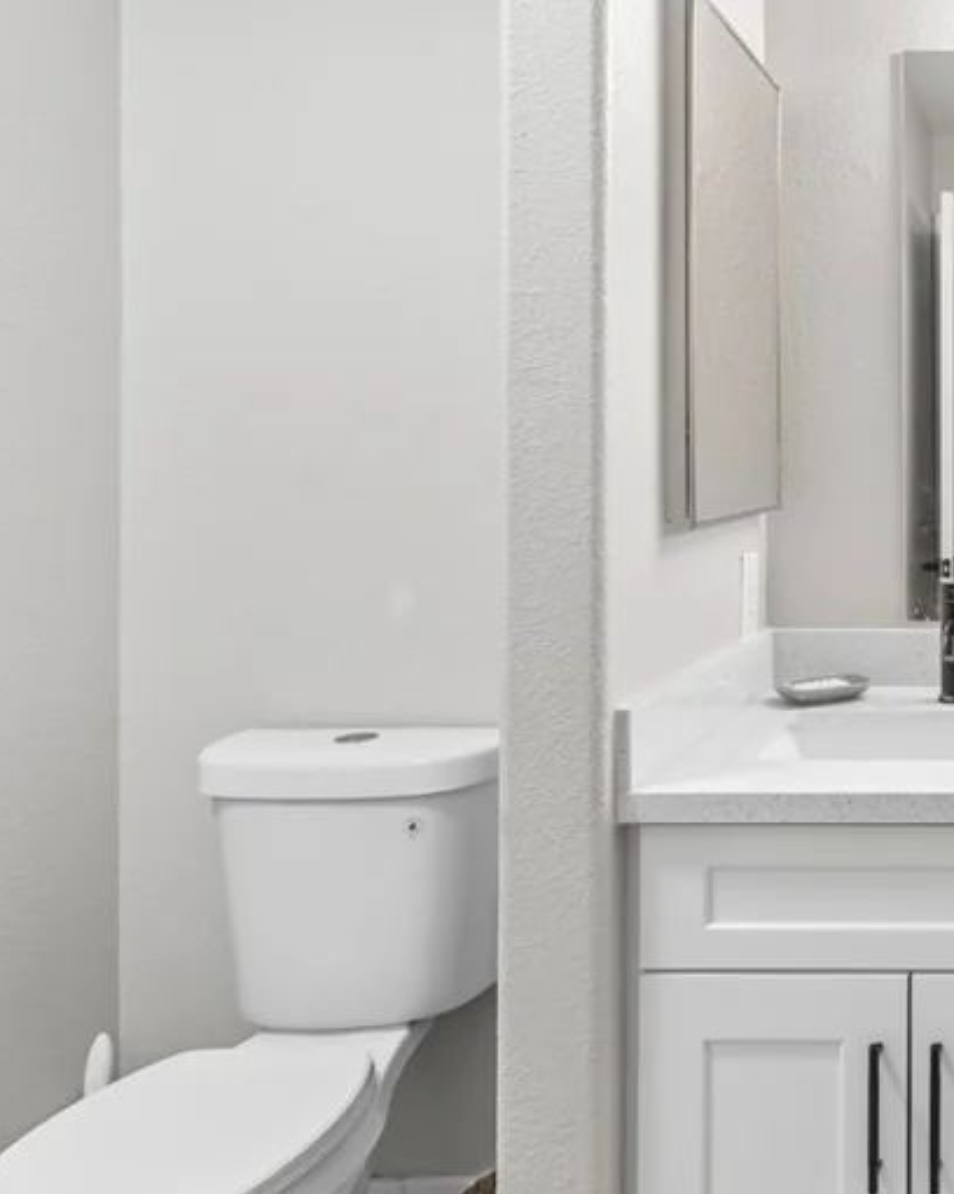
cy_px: 461
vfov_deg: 55.2
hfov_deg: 37.4
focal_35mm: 32
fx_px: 1131
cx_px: 1076
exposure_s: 1/2
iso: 400
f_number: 8
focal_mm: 17
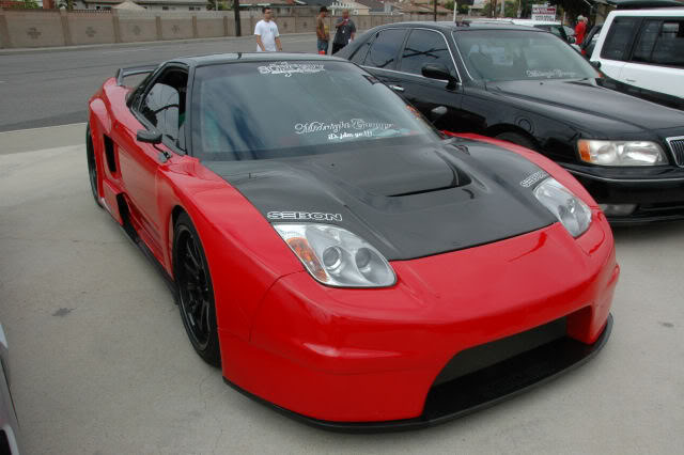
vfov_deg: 43.6
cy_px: 228
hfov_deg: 62.0
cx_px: 342
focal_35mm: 30
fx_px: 570
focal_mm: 20
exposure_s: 1/60
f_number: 22
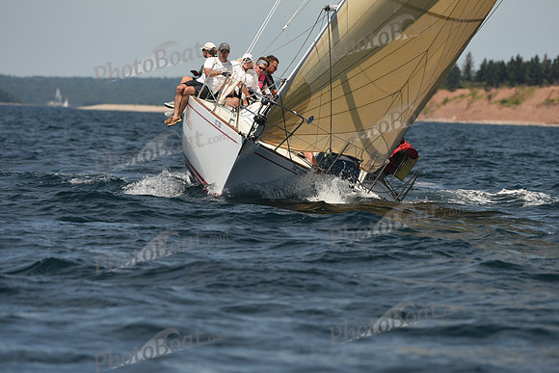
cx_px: 280
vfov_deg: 3.4
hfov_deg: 5.2
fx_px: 6212
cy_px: 186
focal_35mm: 400
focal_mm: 400
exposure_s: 1/1000
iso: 250
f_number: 6.3
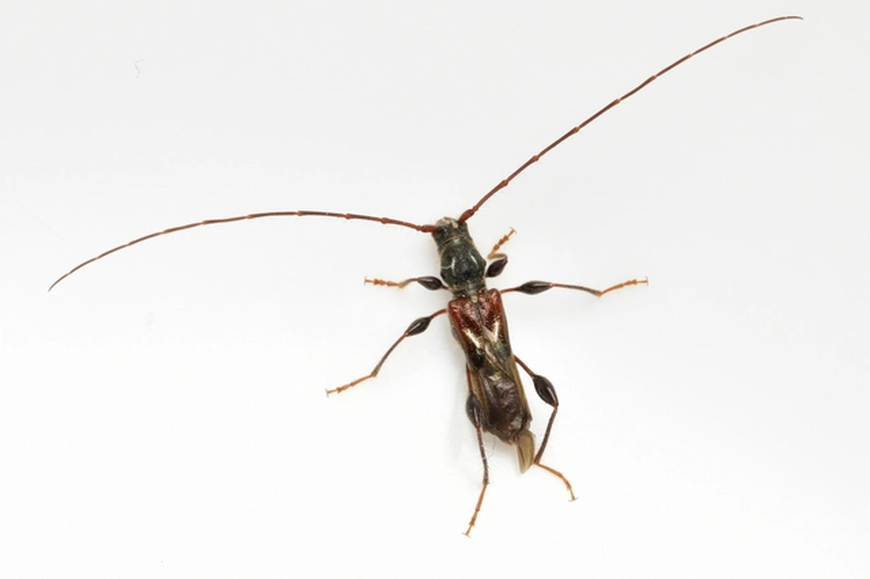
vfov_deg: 8.7
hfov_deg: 13.0
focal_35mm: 158
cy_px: 290
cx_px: 435
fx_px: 3804
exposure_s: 1/200
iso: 200
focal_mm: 105
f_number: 20
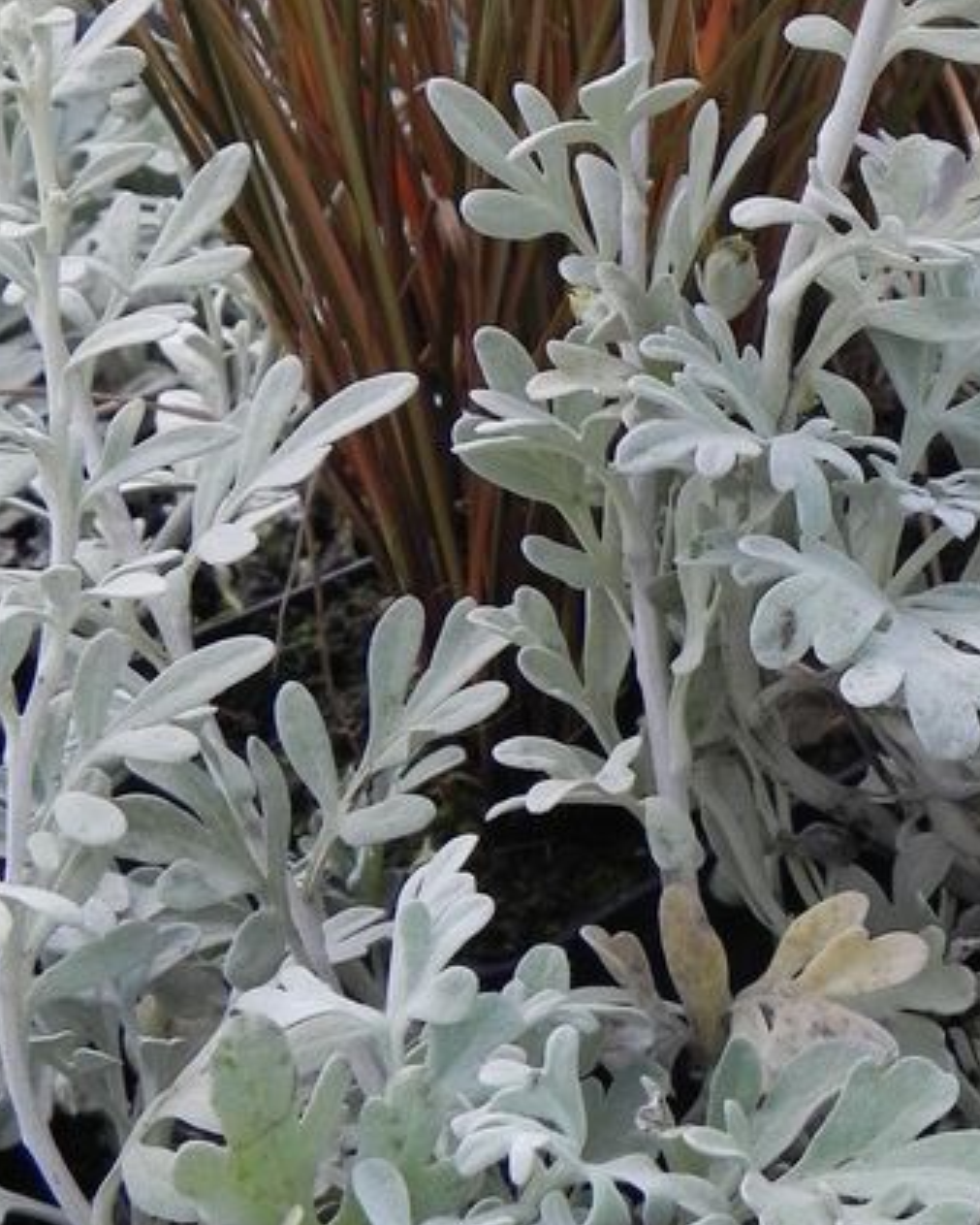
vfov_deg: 24.9
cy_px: 367
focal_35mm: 76
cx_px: 673
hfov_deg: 20.1
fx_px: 2754
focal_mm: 7.3
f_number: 4
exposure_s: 1/200
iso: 160
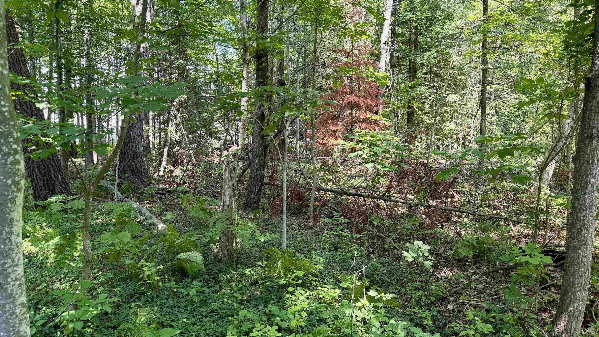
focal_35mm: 27
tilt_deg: -3.4
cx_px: 293
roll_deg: +1.2
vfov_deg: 42.8
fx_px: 429
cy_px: 154
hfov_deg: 69.9
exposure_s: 1/185
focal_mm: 6.76
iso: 64
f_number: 1.78
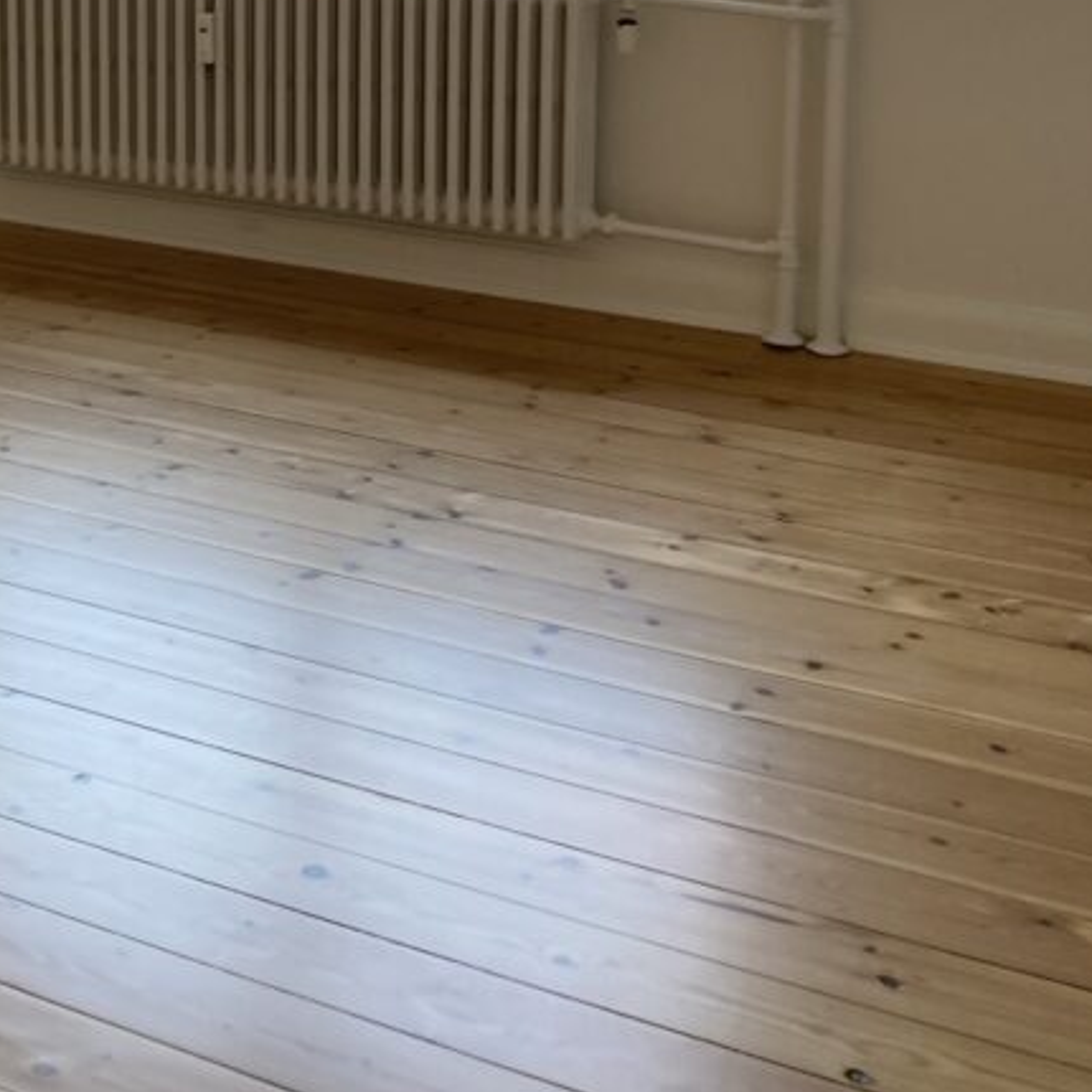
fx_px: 2106
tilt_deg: -7.0
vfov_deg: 27.2
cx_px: 152
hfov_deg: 28.2
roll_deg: +0.1
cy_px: -41
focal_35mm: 59
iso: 40
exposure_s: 1/100
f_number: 1.8
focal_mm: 3.99
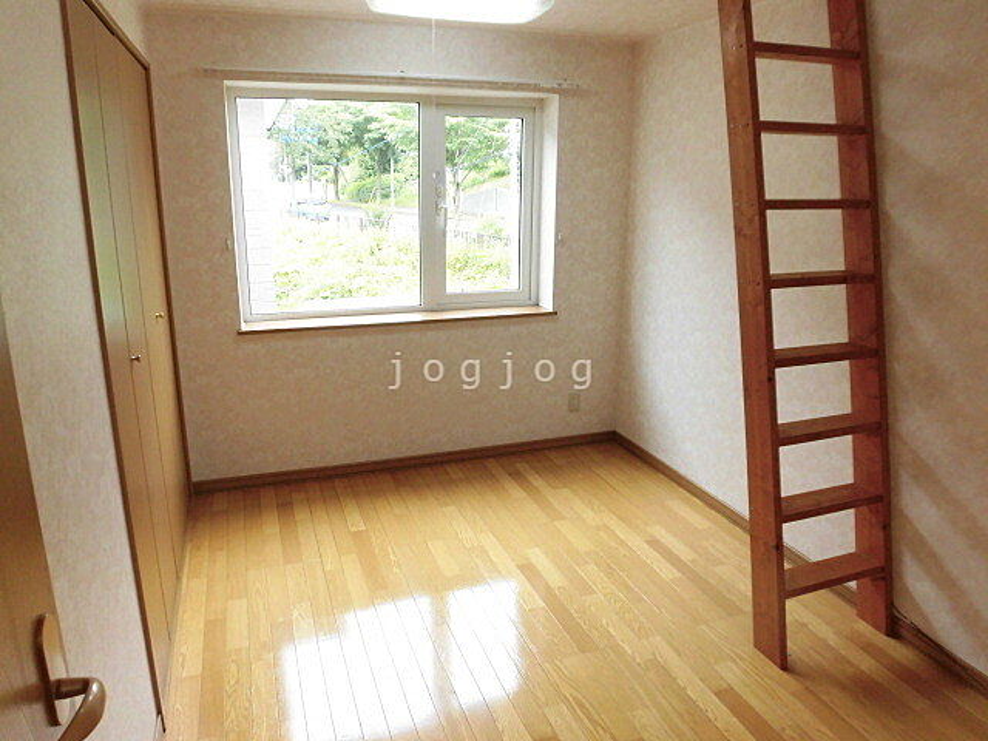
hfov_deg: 71.6
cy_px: 370
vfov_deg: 56.8
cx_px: 494
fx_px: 685
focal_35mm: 24
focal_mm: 4.3
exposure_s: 1/60
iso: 160
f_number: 3.1
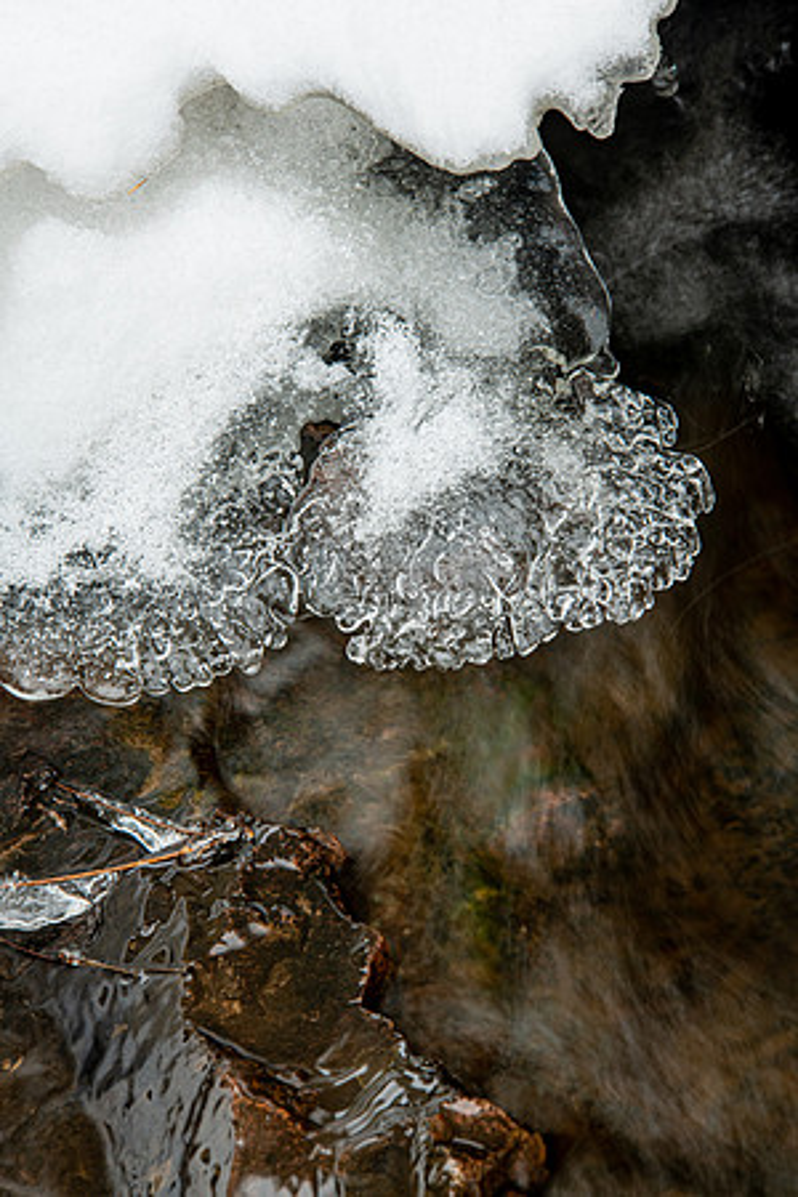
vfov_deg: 10.3
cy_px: 598
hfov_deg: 6.9
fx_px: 6649
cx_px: 399
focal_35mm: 200
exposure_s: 1/4
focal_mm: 200
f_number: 16
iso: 64
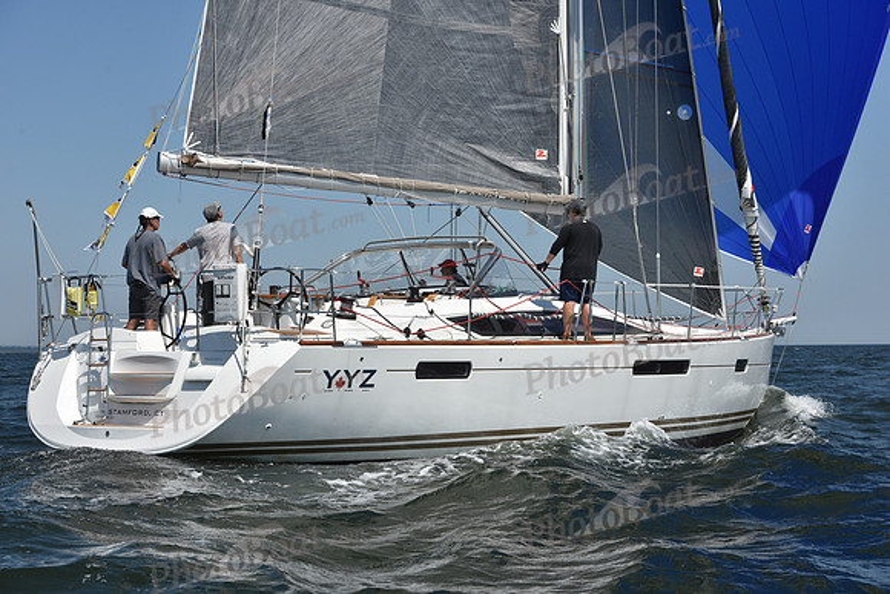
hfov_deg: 28.8
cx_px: 445
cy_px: 297
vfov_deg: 19.5
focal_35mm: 70
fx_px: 1731
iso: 250
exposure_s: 1/1250
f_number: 9
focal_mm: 70
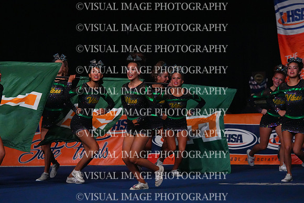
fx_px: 1858
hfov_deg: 9.4
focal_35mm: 220
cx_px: 152
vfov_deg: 6.2
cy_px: 102
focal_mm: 220
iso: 16000
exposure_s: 1/1250
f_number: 5.6
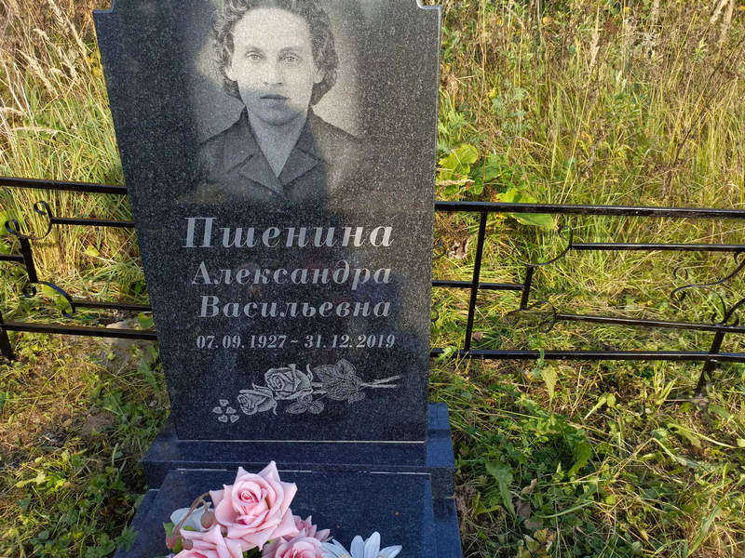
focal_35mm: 25
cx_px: 372
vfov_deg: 54.9
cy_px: 279
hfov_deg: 69.4
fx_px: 538
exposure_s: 1/253
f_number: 1.69
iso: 112
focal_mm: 4.76
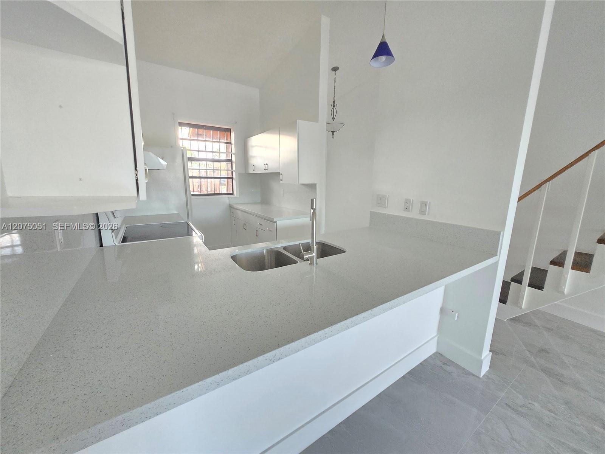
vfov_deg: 89.9
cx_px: 302
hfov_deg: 106.2
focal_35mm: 13
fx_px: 227
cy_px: 227
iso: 320
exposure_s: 1/60
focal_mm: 1.7
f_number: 2.2
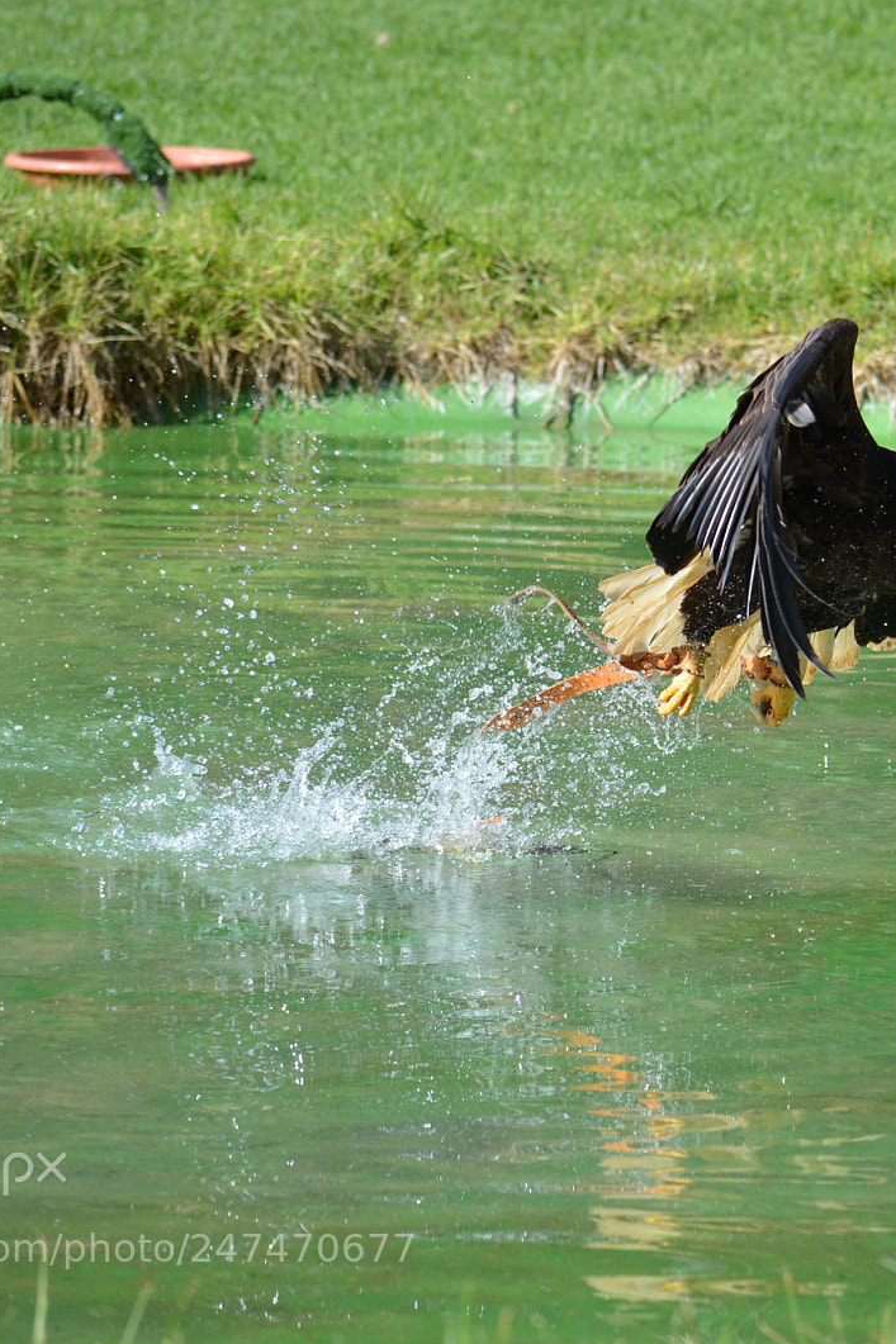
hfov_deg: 4.7
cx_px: 765
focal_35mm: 294
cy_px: 673
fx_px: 10979
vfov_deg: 7.0
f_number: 5.6
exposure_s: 1/1600
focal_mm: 130
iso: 400
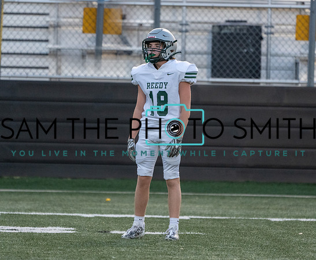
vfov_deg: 2.7
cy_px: 128
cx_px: 153
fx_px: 5476
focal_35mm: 579
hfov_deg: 3.3
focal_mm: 400
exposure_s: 1/1000
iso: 4000
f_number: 5.6
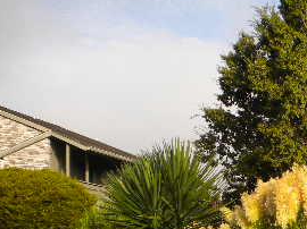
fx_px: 735
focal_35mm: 83
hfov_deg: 21.9
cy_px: 255
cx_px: 362
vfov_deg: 17.1
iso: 80
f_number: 4.6
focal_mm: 6.3
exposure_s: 1/526
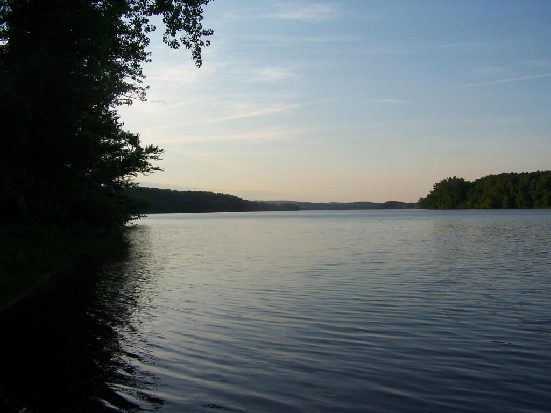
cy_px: 206
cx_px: 276
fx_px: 605
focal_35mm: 38
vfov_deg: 37.7
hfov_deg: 49.0
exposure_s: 1/800
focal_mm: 6.3
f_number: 4
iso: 80
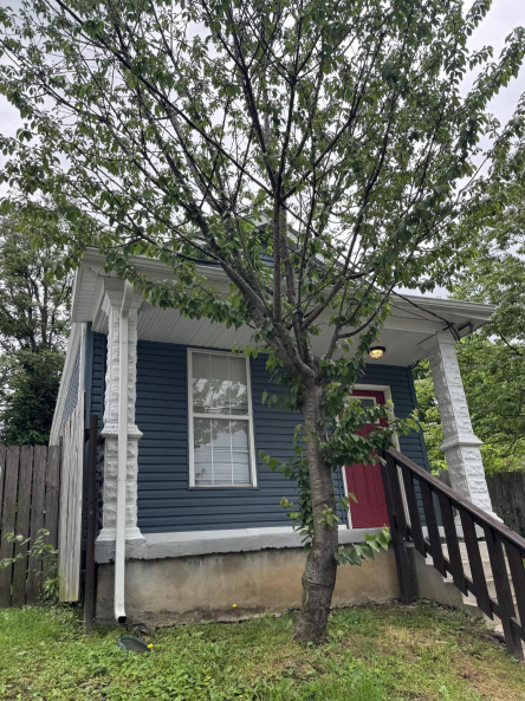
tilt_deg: +18.6
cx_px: 268
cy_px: 374
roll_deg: +5.3
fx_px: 547
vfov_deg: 65.3
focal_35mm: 27
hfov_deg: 51.3
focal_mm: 6.76
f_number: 1.78
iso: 80
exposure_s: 1/822
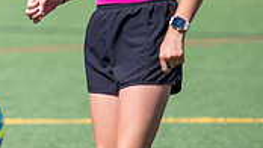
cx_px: -204
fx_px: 3432
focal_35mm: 492
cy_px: 50
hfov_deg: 4.3
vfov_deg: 2.5
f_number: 2.8
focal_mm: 115
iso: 500
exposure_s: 1/8000
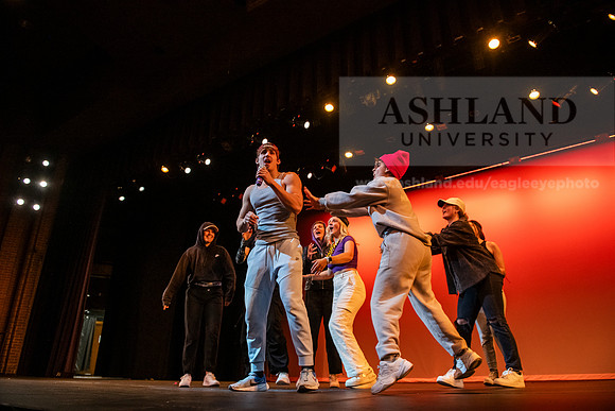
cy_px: 206
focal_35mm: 24
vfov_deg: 53.2
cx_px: 308
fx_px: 410
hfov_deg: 73.7
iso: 4000
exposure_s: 1/320
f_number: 3.5
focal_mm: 24
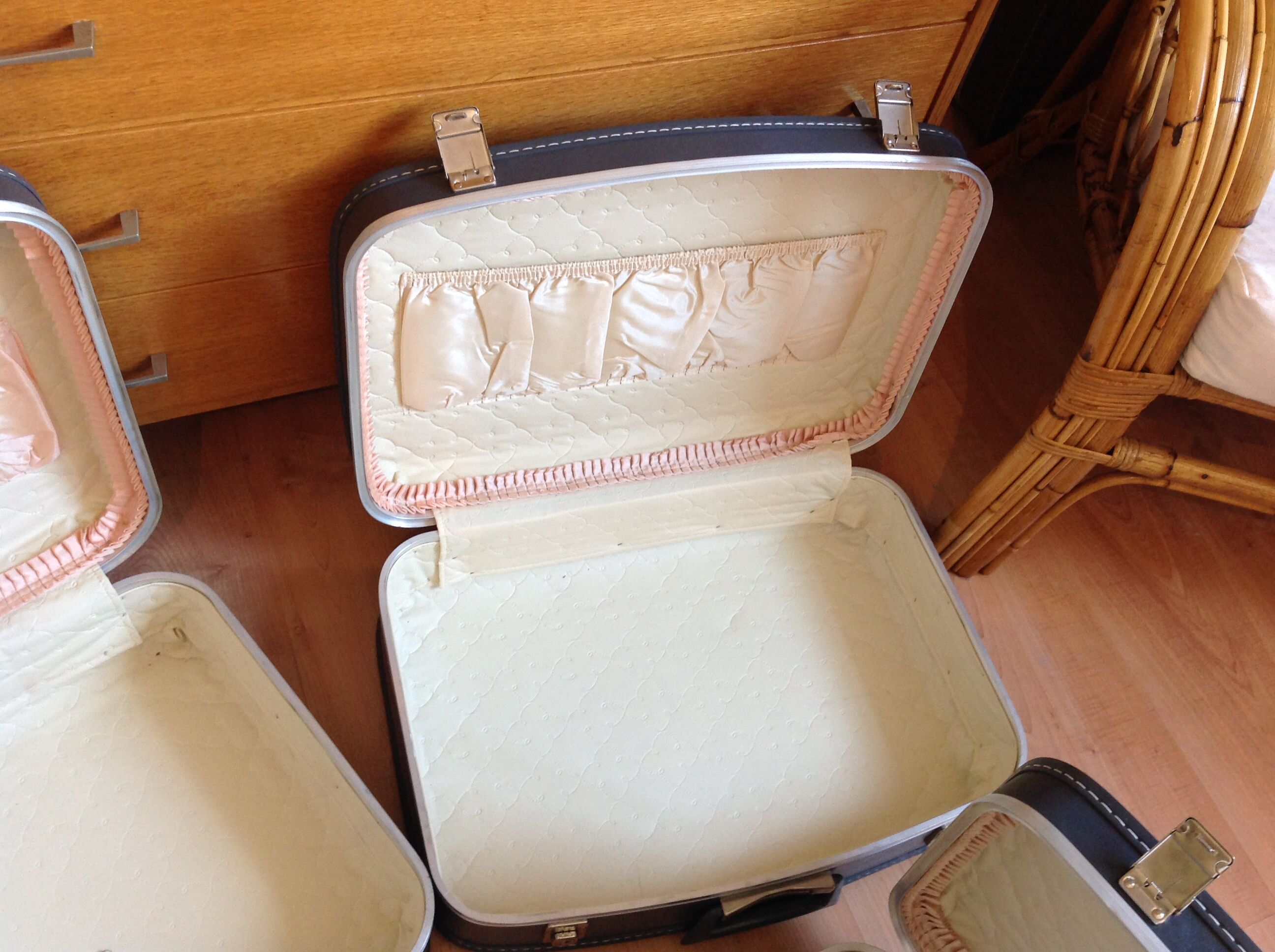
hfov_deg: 52.7
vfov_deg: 40.6
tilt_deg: -54.7
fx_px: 1287
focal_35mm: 35
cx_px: 638
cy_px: 476
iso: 80
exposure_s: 1/15
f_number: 2.4
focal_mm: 4.28
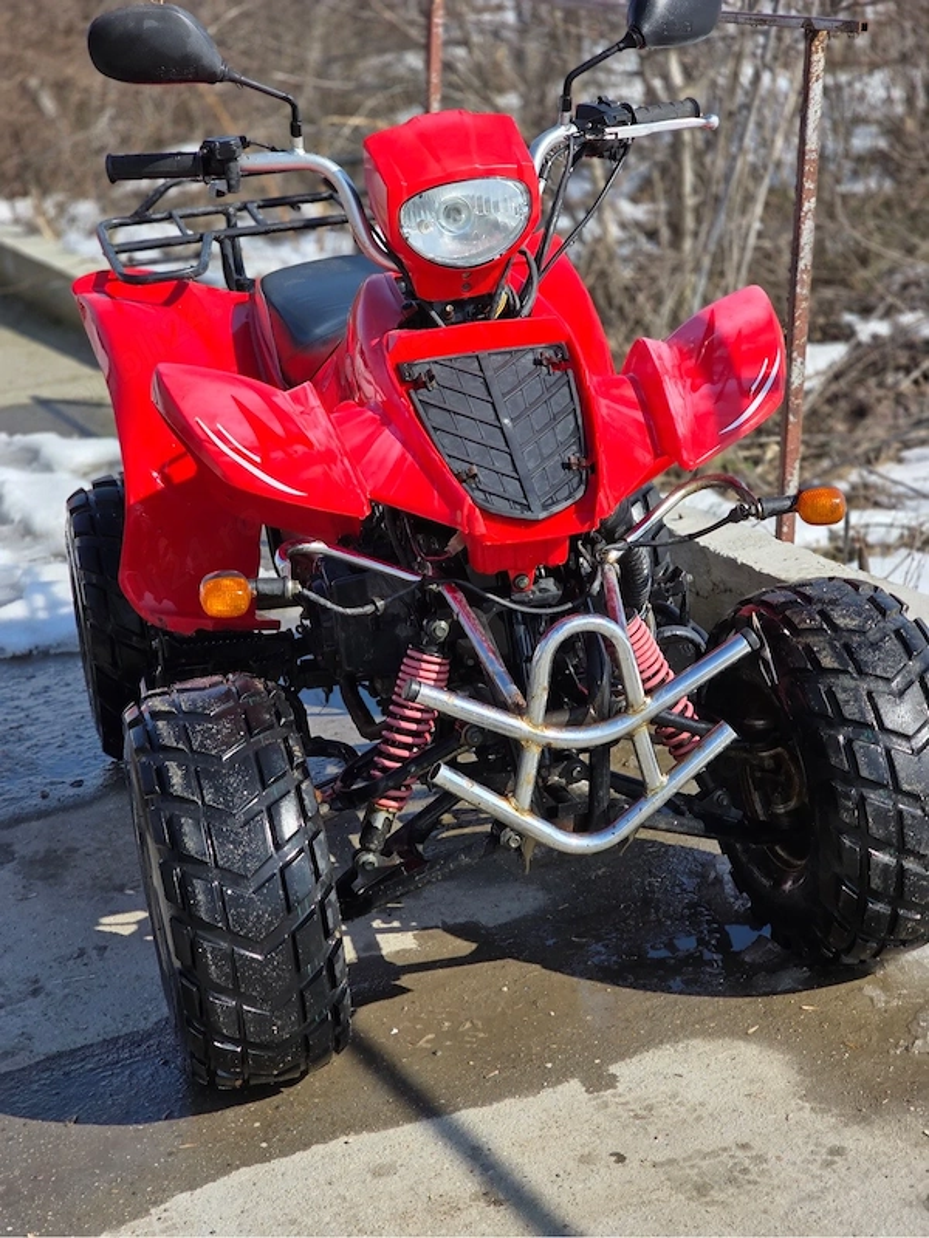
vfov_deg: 28.2
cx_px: 464
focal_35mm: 69
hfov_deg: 21.3
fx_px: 2469
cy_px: 619
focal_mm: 7.9
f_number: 2.4
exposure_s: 1/1756
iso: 50
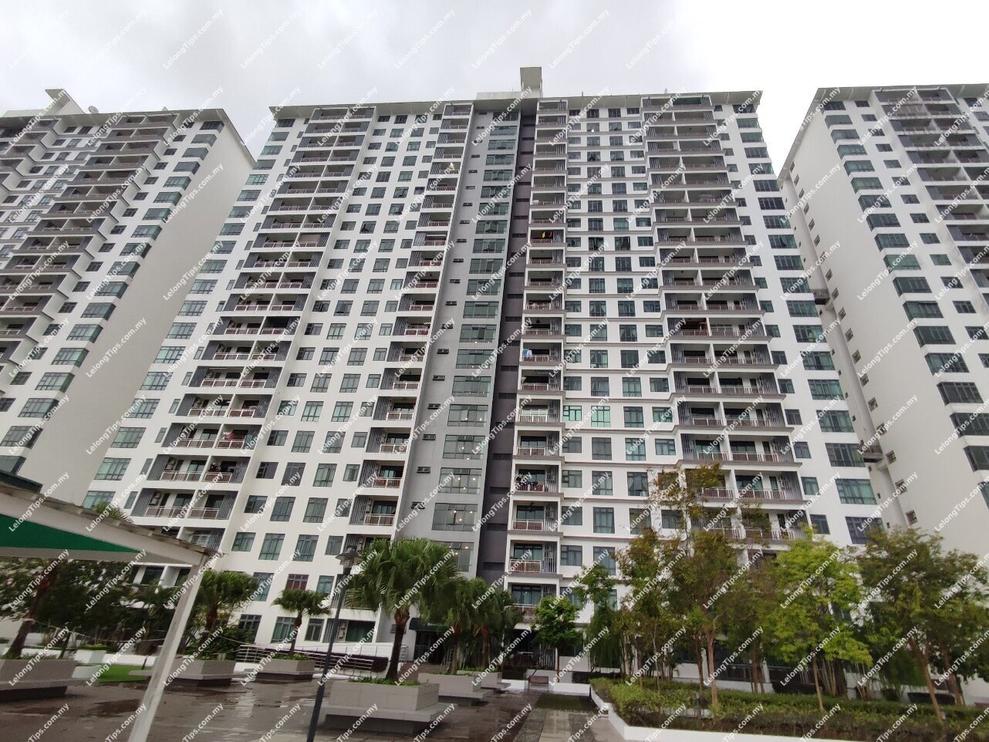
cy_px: 371
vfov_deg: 78.1
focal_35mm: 16
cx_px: 494
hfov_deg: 94.5
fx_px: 457
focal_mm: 1.65
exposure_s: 1/100
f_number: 2.2
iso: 98
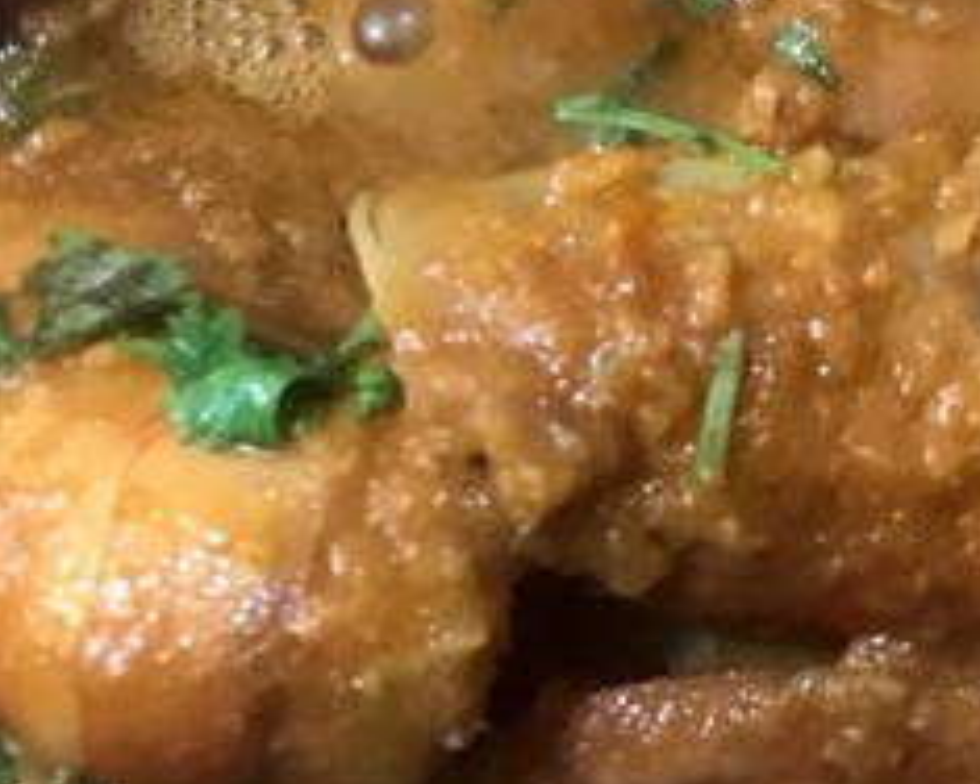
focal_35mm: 93
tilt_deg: -55.4
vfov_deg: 15.2
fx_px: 2697
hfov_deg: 20.1
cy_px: -409
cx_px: 930
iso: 100
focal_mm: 3.99
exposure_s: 1/14
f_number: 1.8
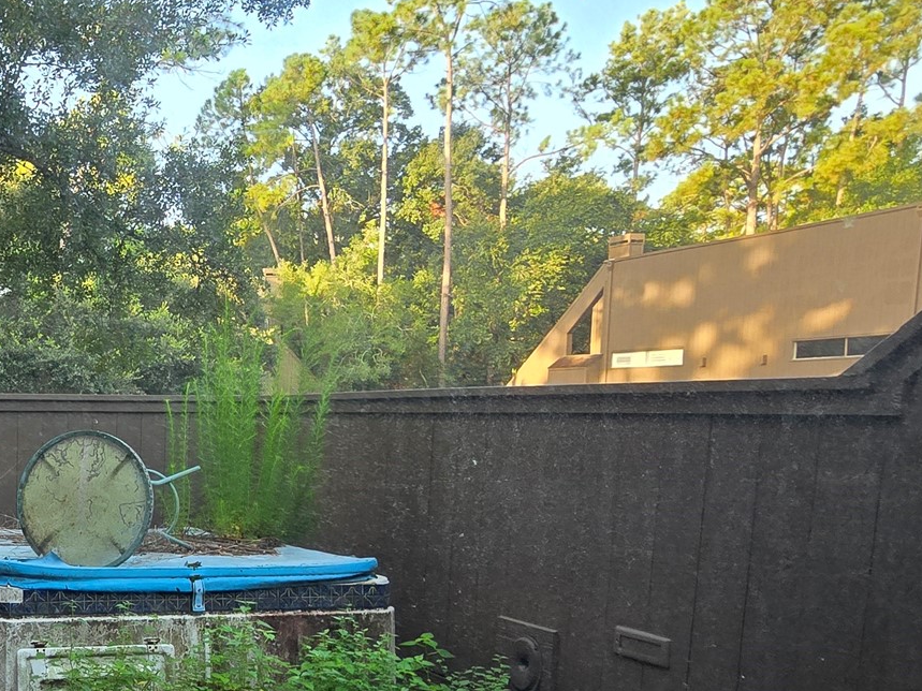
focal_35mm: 31
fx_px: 826
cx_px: -45
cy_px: 504
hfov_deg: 46.4
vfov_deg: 44.2
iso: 64
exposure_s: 1/120
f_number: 2.2
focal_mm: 2.2
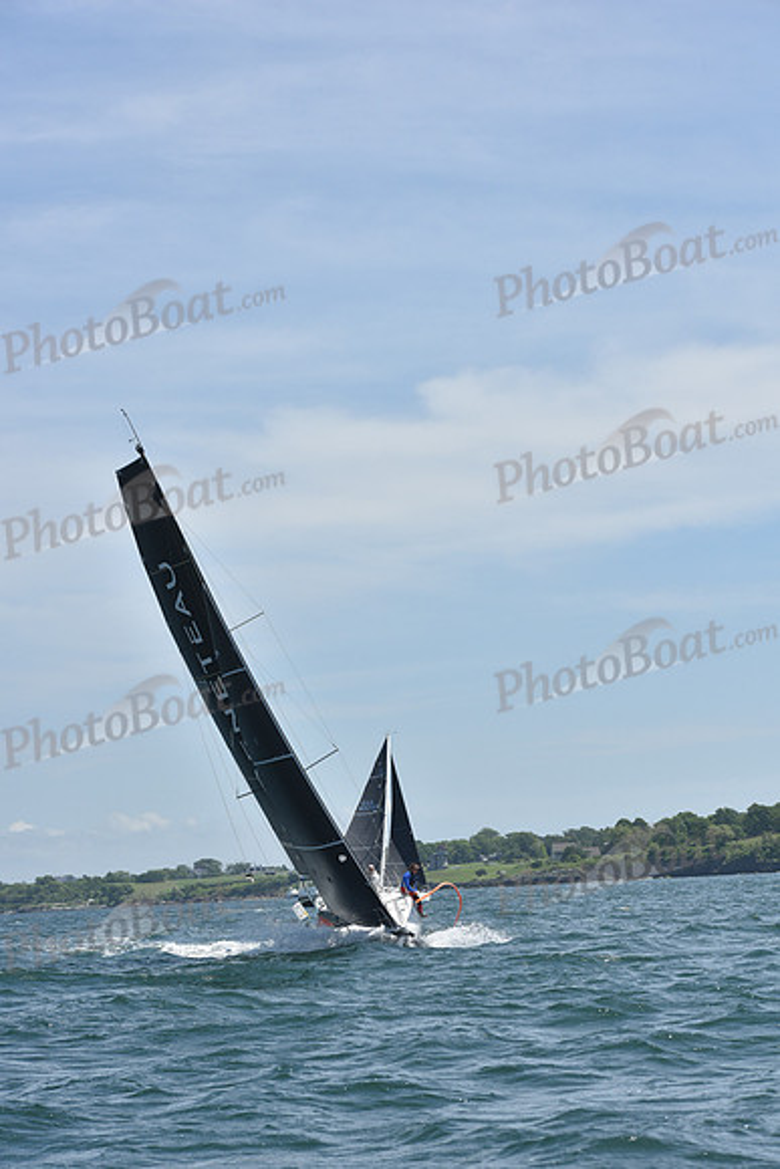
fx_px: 2988
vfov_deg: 22.1
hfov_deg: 14.9
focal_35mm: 92
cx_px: 390
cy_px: 584
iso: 250
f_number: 8
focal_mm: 92
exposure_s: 1/1250
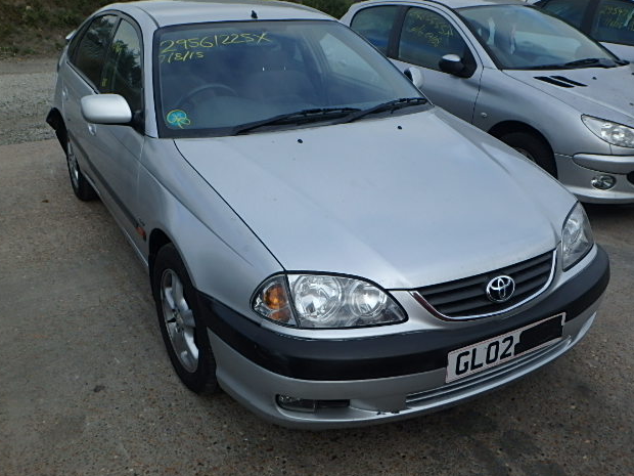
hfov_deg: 56.8
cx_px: 312
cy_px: 235
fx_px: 586
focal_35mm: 32
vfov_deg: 44.2
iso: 125
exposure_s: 1/640
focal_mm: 5.6
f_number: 4.7
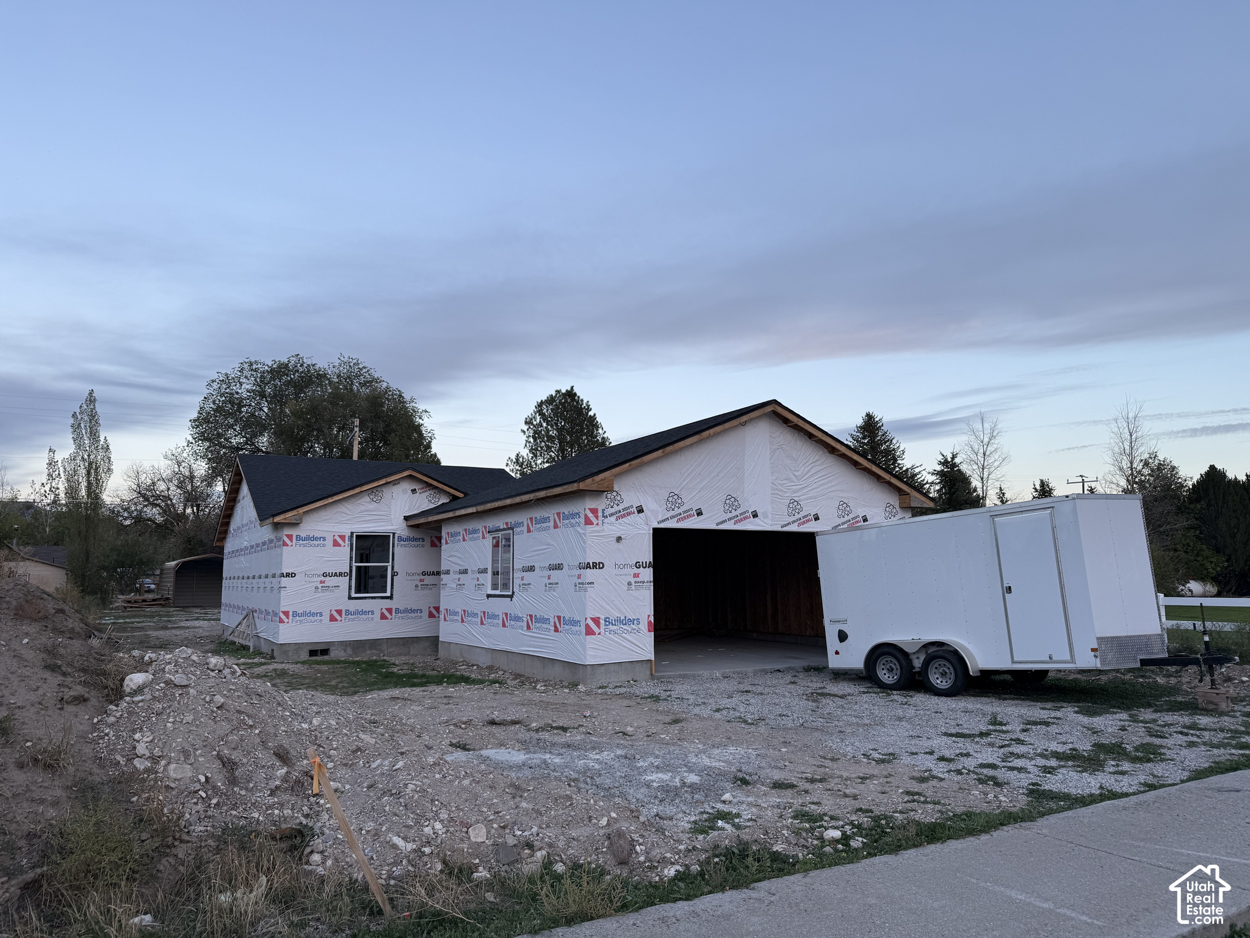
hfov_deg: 71.6
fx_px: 867
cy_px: 469
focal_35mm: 24
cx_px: 625
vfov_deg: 56.8
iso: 64
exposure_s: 1/203
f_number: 1.78
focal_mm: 6.76
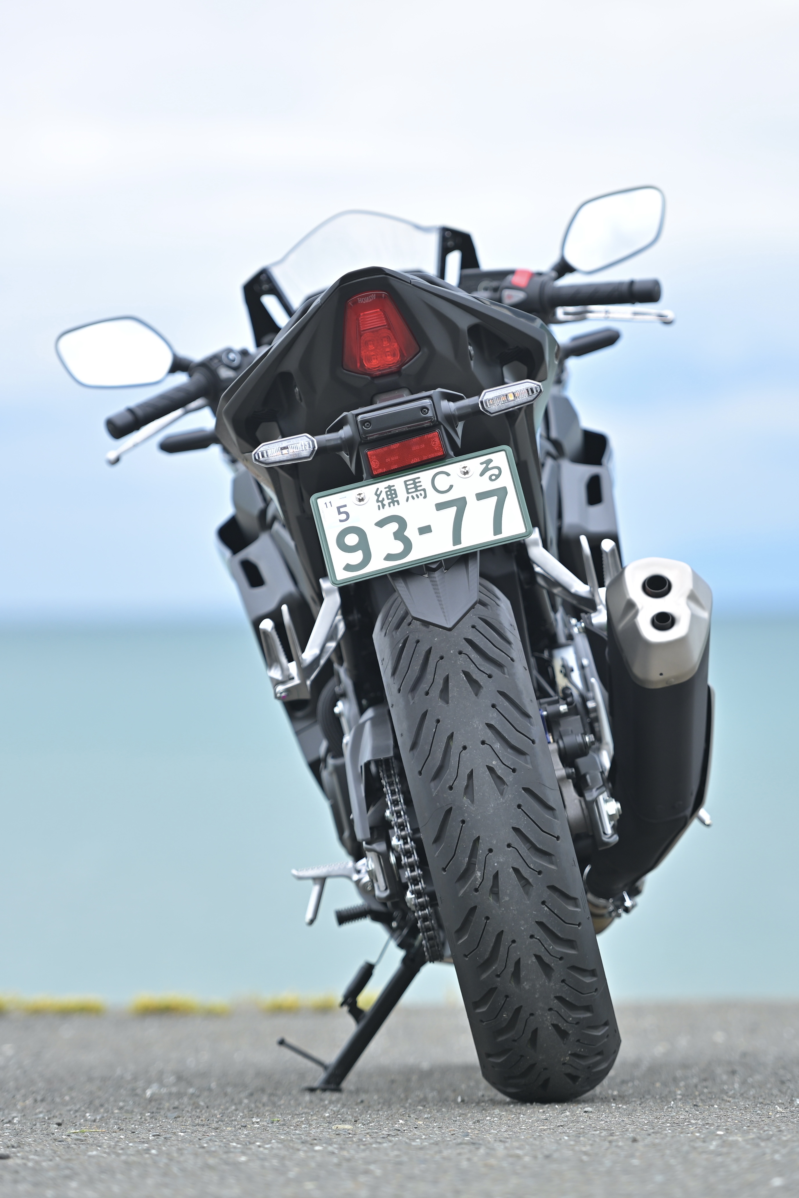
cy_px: 599
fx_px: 4827
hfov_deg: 9.5
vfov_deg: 14.2
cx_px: 400
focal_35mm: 145
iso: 80
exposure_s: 1/640
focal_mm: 145
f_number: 3.5
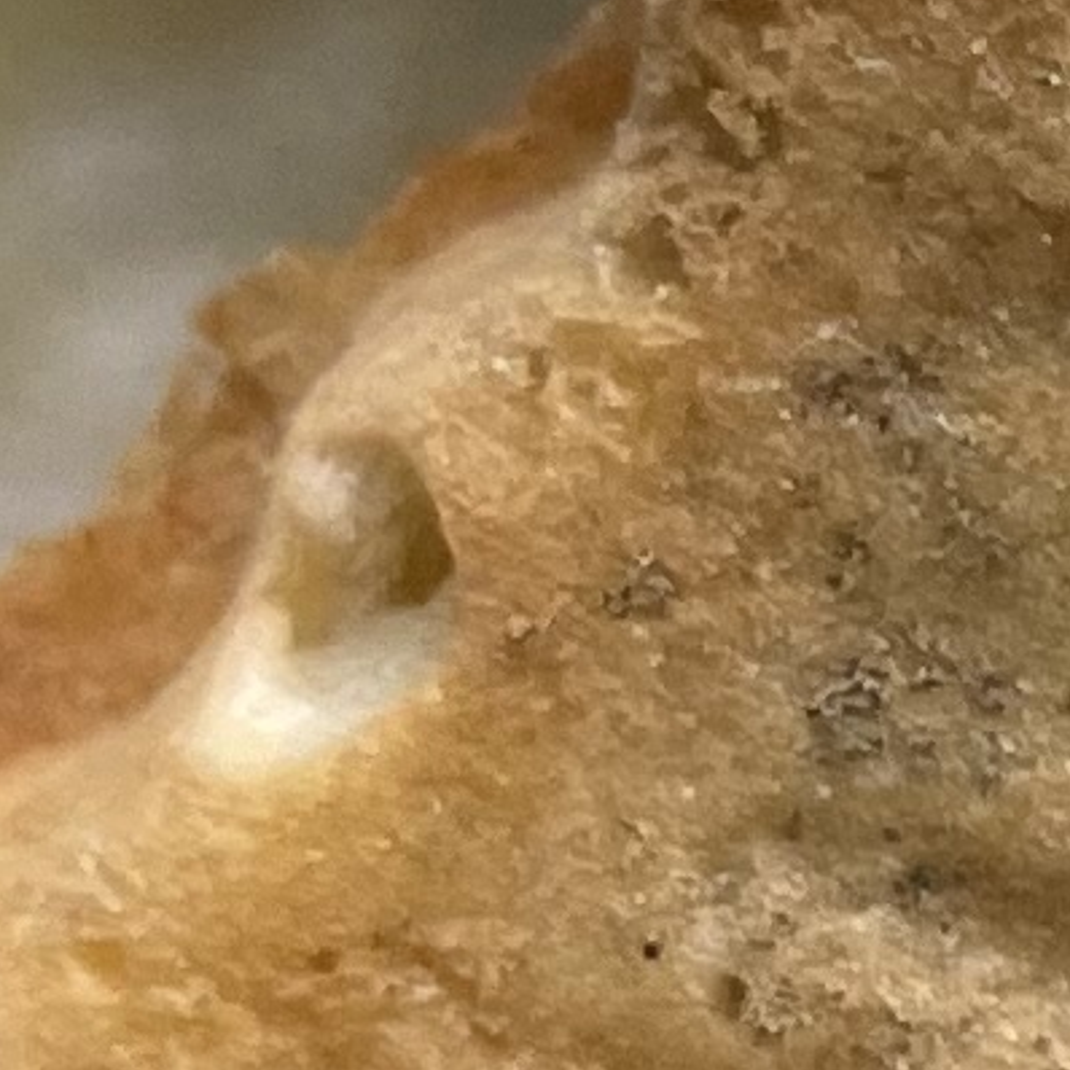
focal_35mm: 233
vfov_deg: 7.5
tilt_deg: -68.9
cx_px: 3955
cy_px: 409
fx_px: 8148
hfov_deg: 6.4
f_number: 1.6
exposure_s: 1/100
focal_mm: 4.2
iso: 80
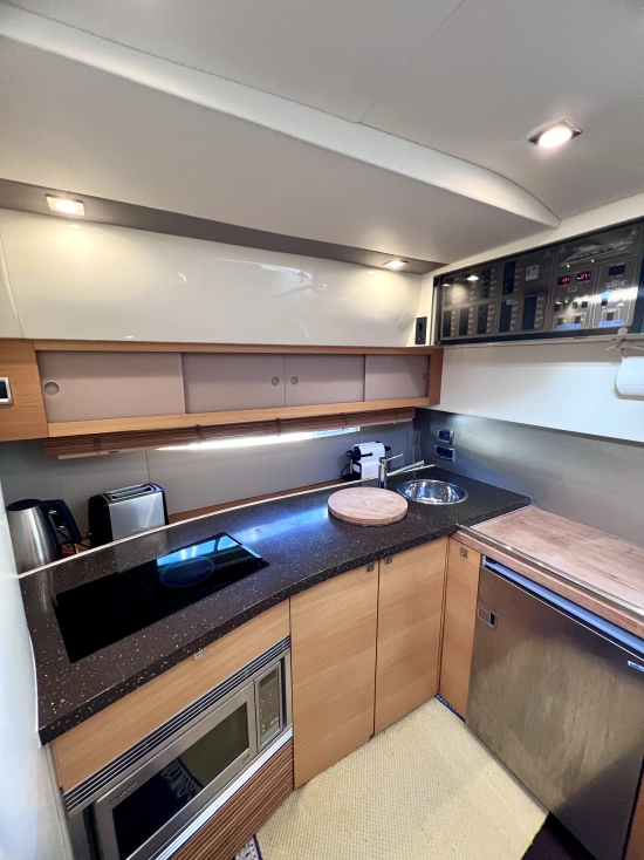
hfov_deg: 89.9
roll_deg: -0.8
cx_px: 322
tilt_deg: -11.1
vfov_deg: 106.2
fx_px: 323
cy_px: 430
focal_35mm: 13
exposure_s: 1/60
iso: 320
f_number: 1.8
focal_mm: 1.57
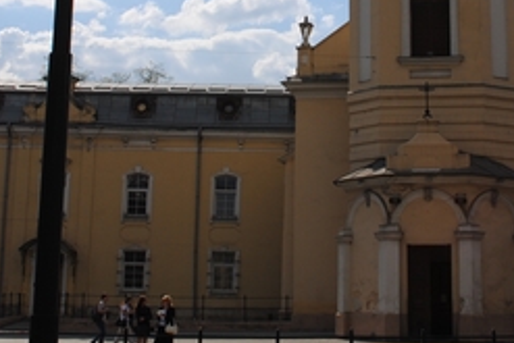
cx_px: 293
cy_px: -15
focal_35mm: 80
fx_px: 1143
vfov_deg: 16.7
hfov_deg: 25.3
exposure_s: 1/400
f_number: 10
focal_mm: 22
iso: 100
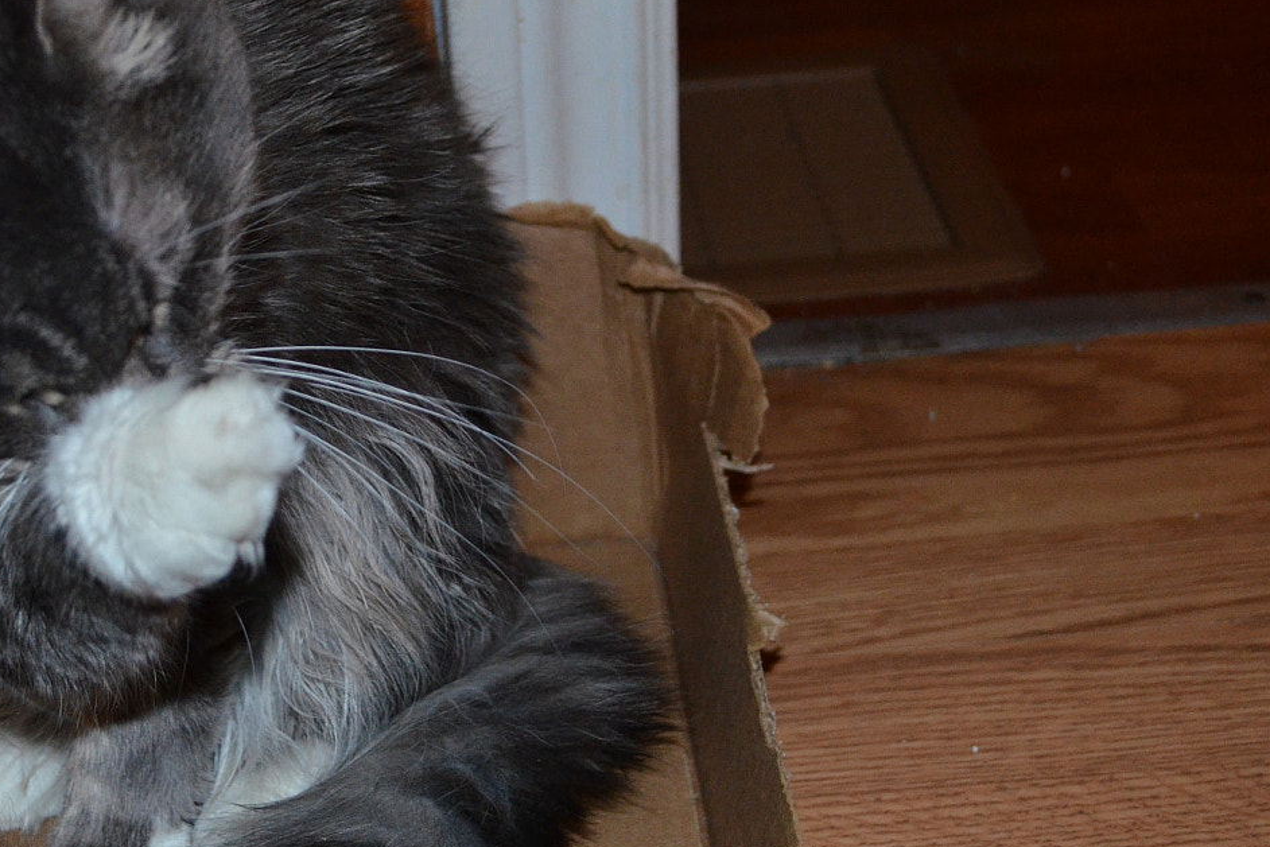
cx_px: 345
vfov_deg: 20.6
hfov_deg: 30.1
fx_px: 2329
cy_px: 415
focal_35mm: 66
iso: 1600
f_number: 4.2
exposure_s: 1/60
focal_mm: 26
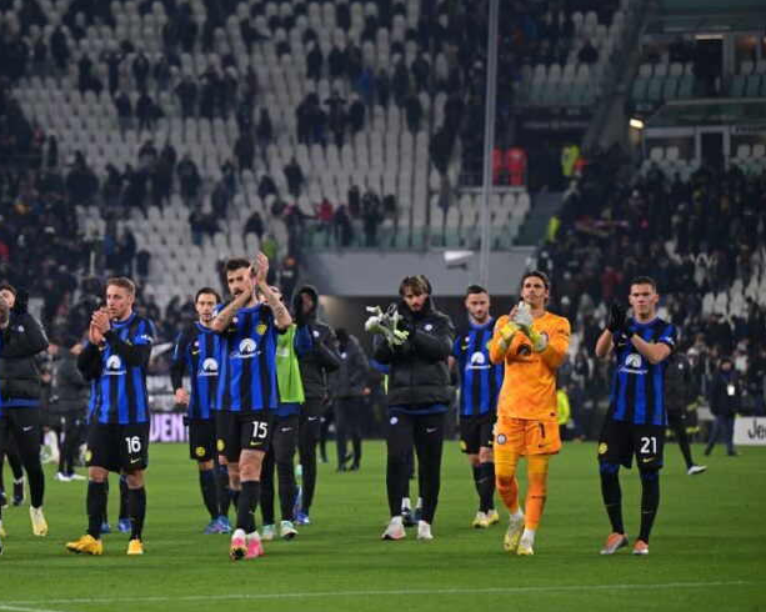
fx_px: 4442
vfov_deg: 7.9
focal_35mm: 196
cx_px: 169
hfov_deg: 9.8
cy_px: 342
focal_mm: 125
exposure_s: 1/1600
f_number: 2.8
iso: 1600
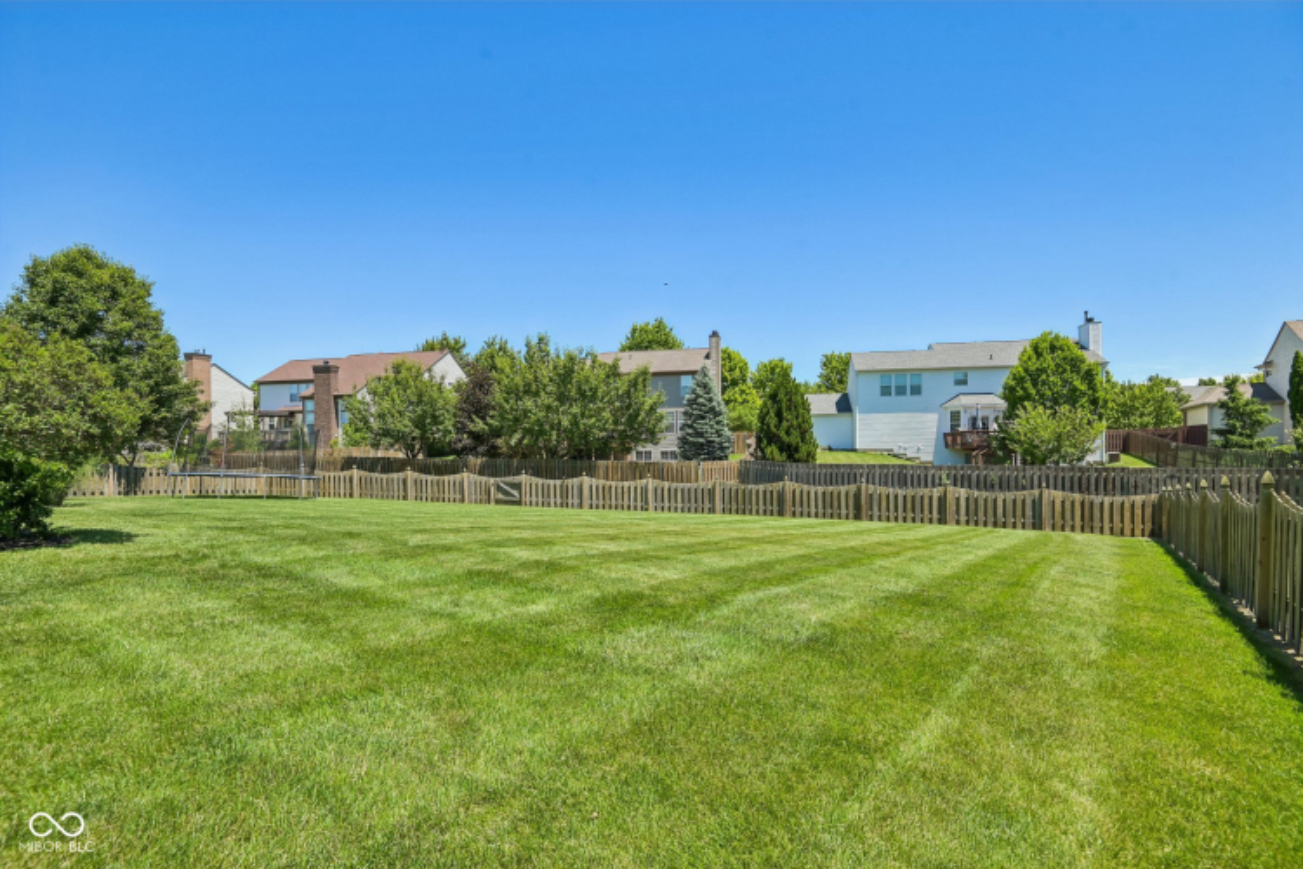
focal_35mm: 16
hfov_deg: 96.7
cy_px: 434
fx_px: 579
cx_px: 652
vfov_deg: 73.7
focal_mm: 16
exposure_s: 1/250
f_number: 8
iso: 100
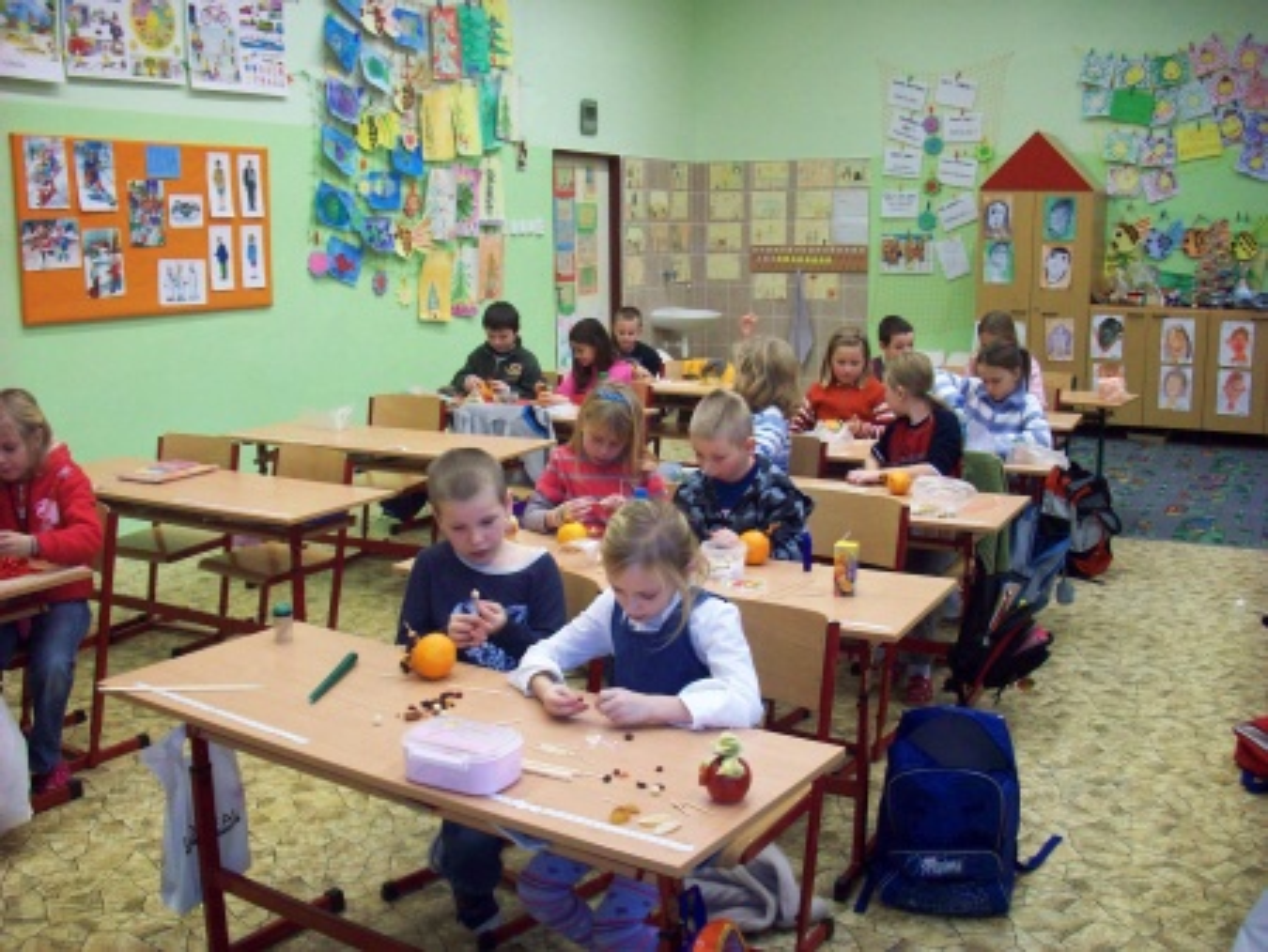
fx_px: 1356
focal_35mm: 37
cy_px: 476
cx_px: 634
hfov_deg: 50.1
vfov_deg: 38.7
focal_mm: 6.2
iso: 160
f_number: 2.8
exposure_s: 1/45
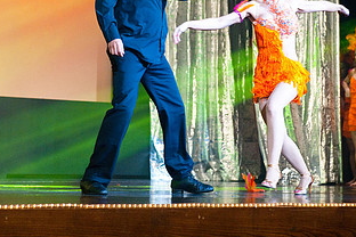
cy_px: 46
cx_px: 149
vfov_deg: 10.5
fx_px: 1285
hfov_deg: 15.8
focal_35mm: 130
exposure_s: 1/200
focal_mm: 70
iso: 3200
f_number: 5
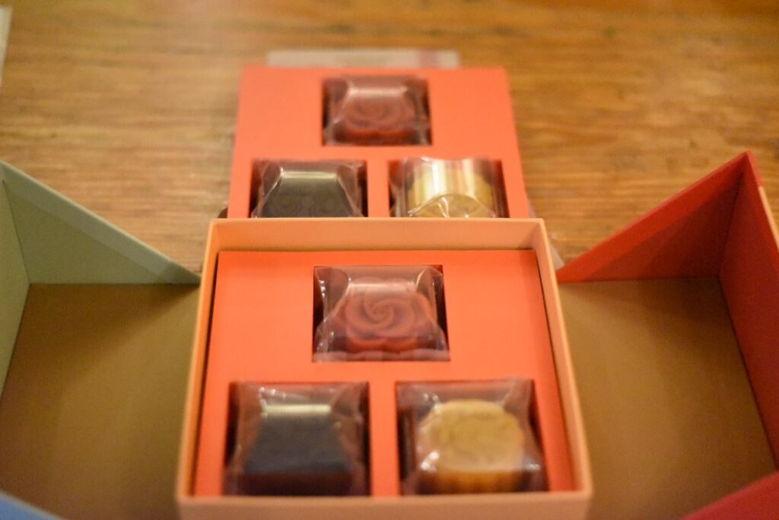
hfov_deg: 39.6
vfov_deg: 27.0
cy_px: 260
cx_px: 390
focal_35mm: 50
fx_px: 1082
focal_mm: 50
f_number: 1.8
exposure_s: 1/4000
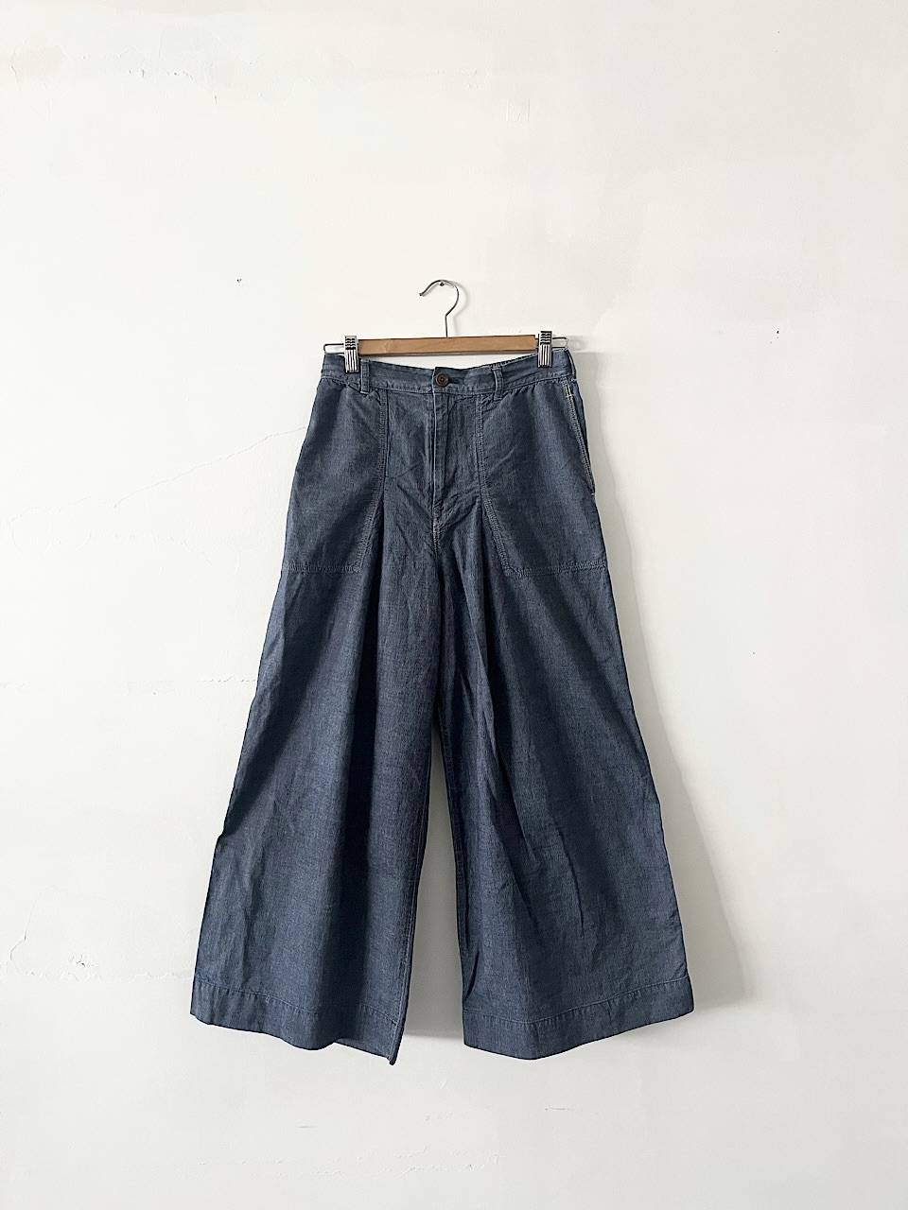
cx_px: 454
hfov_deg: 53.1
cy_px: 605
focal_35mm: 26
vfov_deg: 67.3
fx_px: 909
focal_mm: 5.1
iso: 200
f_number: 1.6
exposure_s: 1/60
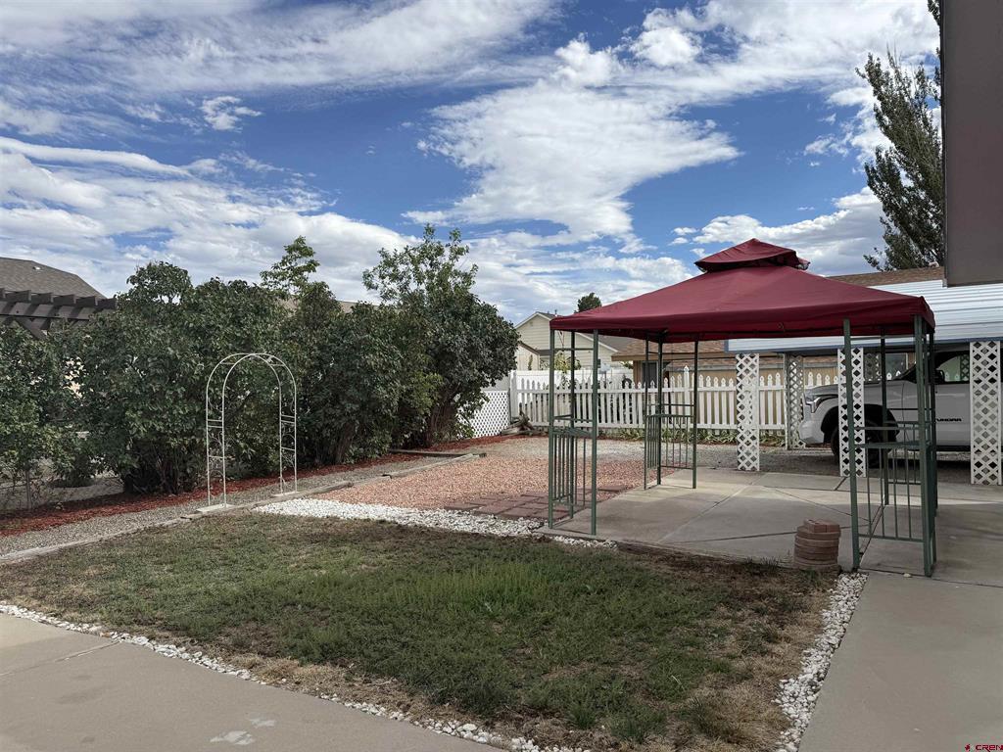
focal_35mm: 24
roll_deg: +1.4
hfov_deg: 71.6
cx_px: 502
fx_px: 695
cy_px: 376
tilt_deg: -1.0
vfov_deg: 56.8
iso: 80
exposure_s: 1/4975
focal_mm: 6.76
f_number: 1.78
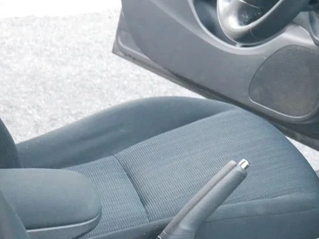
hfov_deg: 15.3
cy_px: 103
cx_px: 419
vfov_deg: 12.2
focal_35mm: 122
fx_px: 1125
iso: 3200
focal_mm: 23
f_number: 5.1
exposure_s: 1/20
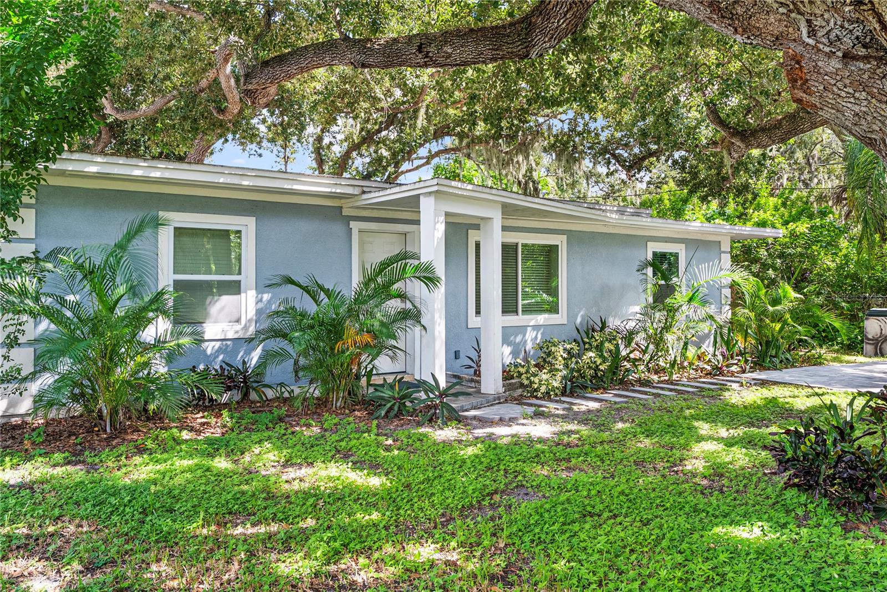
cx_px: 444
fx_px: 641
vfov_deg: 49.6
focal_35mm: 26
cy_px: 296
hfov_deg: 69.4
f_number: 9
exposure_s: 1/250
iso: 200
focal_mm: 26
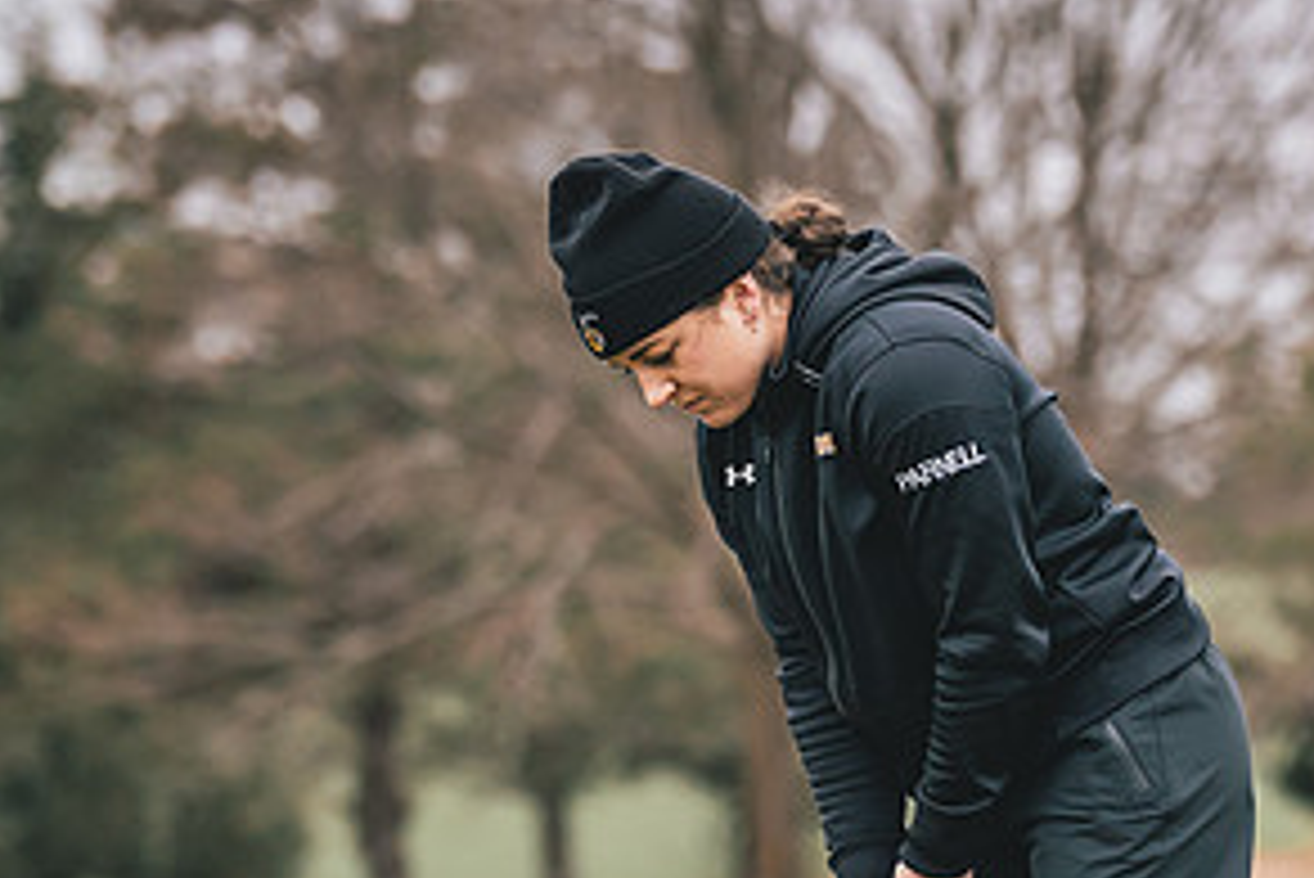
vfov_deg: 3.5
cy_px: 768
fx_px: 14314
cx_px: 970
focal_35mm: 392
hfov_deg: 5.3
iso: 800
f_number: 2.8
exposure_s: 1/2500
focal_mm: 113
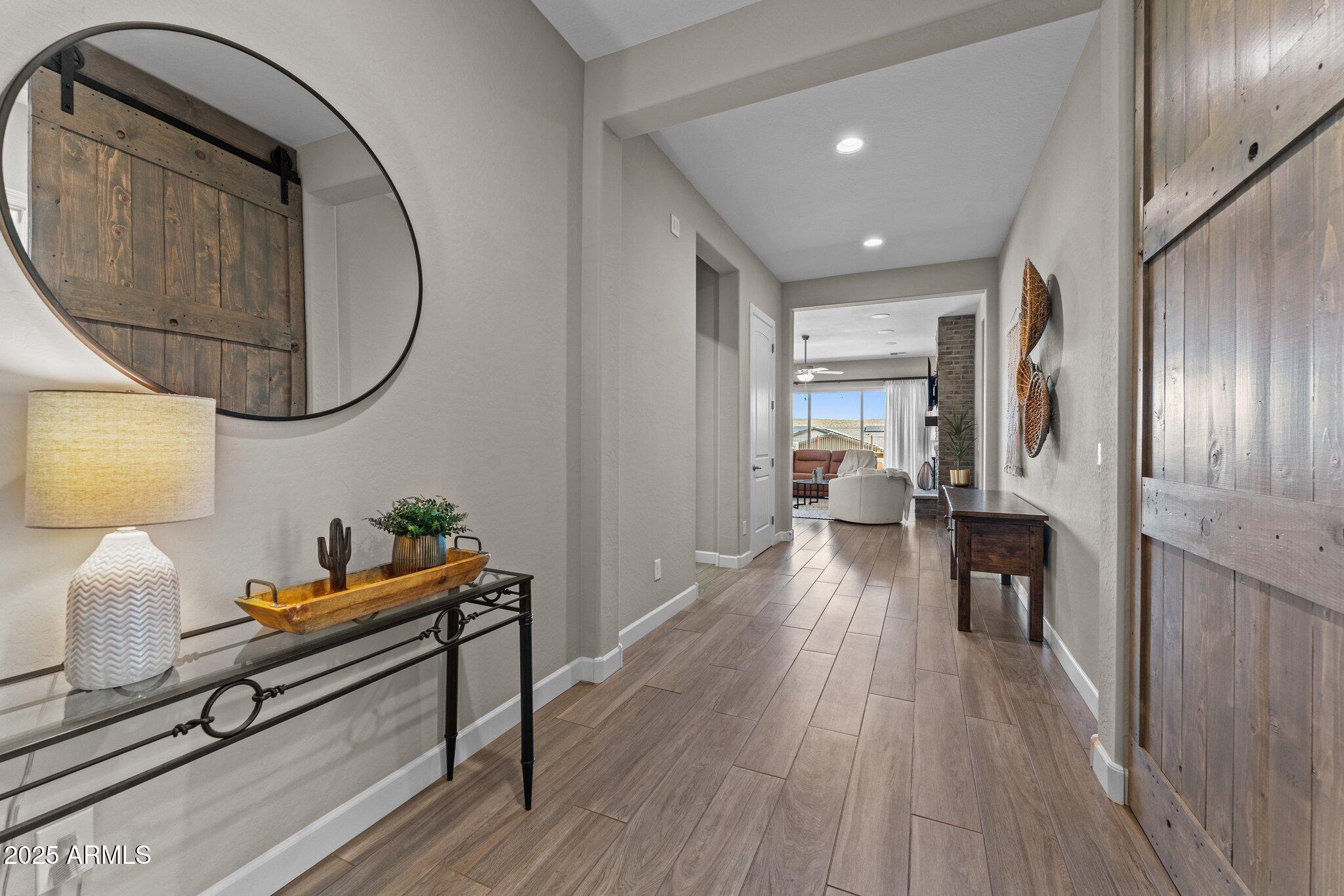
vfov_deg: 81.2
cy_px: 448
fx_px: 523
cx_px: 672
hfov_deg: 104.3
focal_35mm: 14
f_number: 8
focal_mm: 14
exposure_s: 1/2
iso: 400
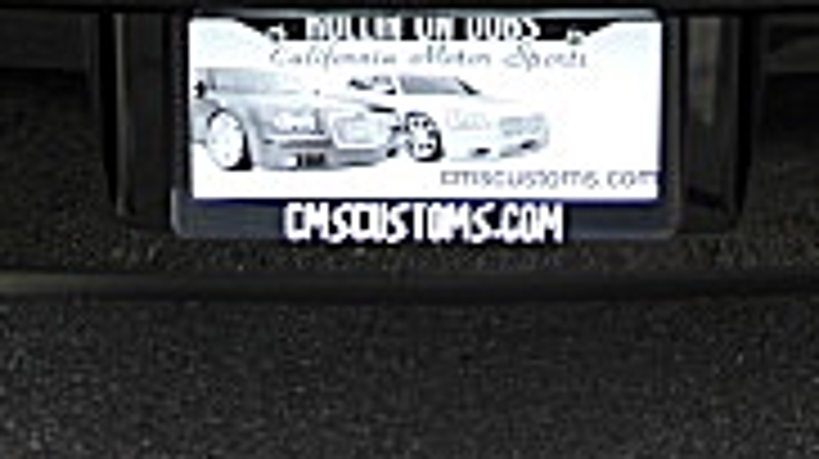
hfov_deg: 15.6
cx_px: 423
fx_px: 2994
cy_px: -486
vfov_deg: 8.3
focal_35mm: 138
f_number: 2.8
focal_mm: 6.3
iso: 50
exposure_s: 1/200
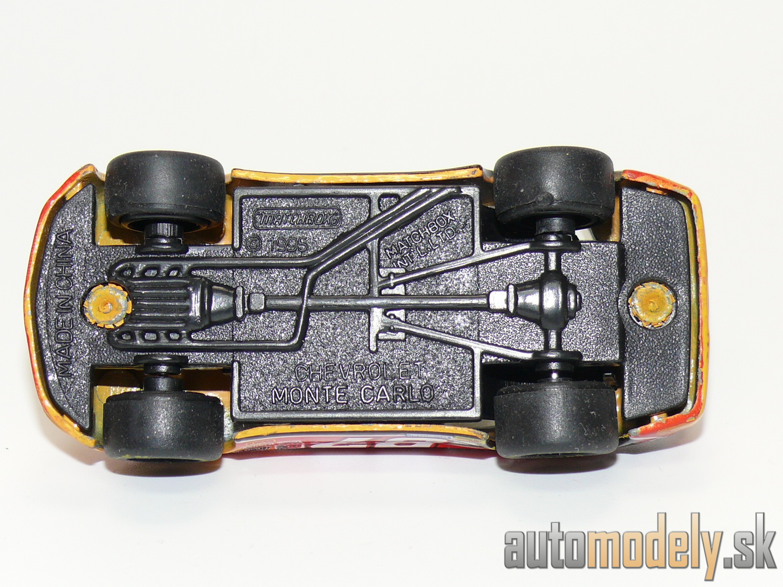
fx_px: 2624
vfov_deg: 12.8
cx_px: 392
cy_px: 294
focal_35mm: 116
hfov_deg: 17.0
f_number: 4
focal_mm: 14.3
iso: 100
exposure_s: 1/30
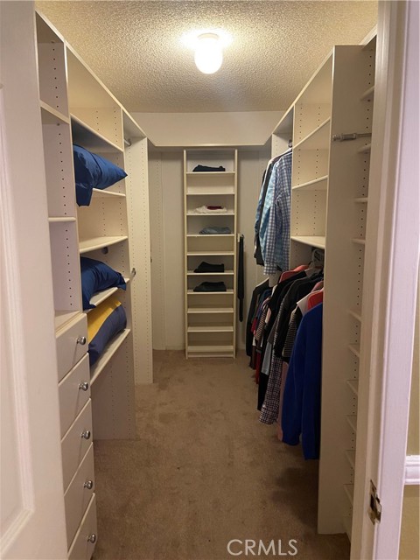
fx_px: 421
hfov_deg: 53.1
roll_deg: +0.7
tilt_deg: -8.0
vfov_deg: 67.3
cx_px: 210
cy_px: 280
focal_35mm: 26
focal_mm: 4.25
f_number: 1.8
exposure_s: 1/60
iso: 400
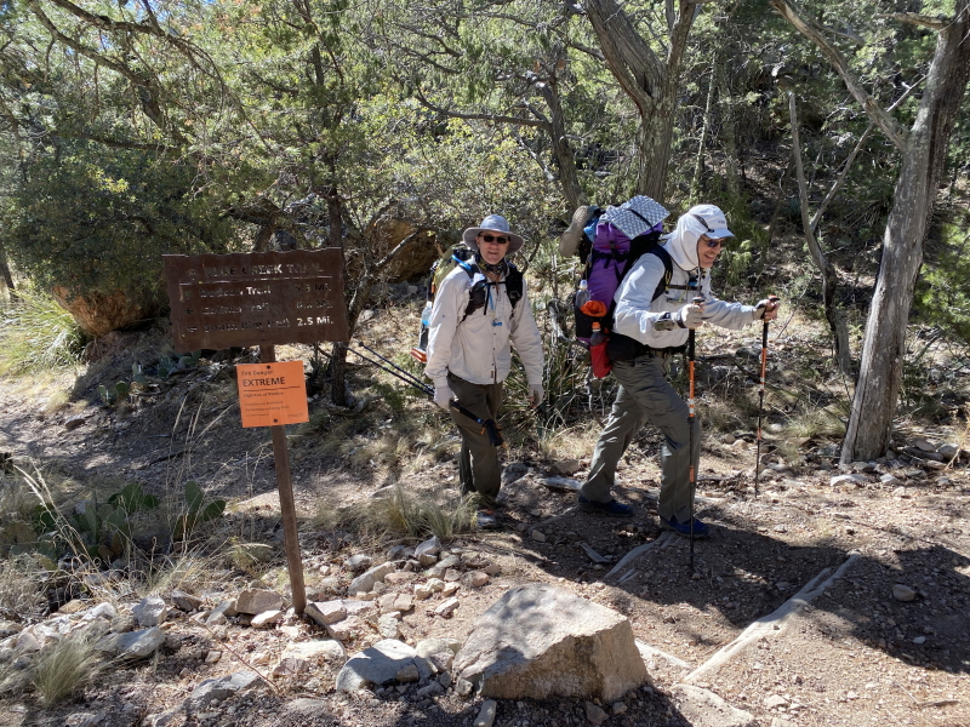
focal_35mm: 26
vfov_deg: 53.1
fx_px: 729
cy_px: 364
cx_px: 485
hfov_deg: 67.3
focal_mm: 4.25
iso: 32
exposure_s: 1/415
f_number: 1.8
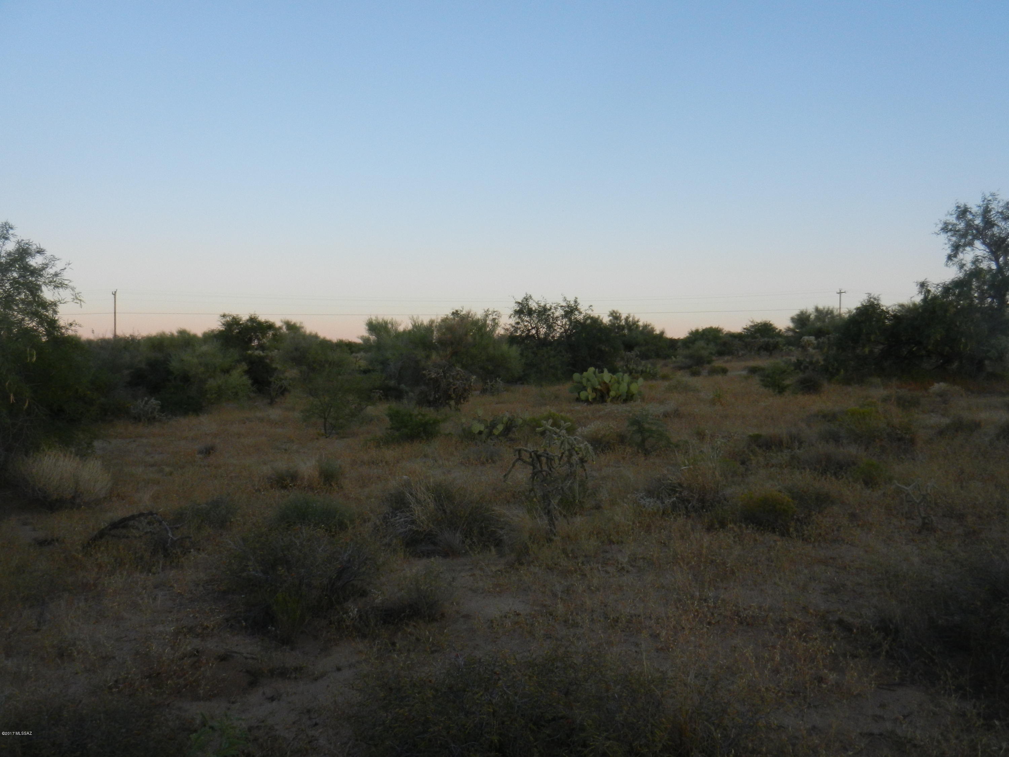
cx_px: 504
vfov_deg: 48.2
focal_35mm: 29
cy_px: 378
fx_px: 845
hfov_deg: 61.7
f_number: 3.6
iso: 250
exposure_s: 1/250
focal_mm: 5.1
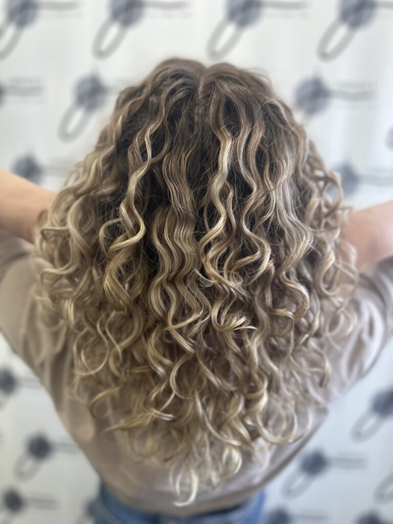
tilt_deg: -8.4
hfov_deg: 56.8
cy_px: 262
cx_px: 196
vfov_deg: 71.6
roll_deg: -1.8
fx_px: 363
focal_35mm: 24
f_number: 1.78
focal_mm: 6.86
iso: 64
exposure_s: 1/100
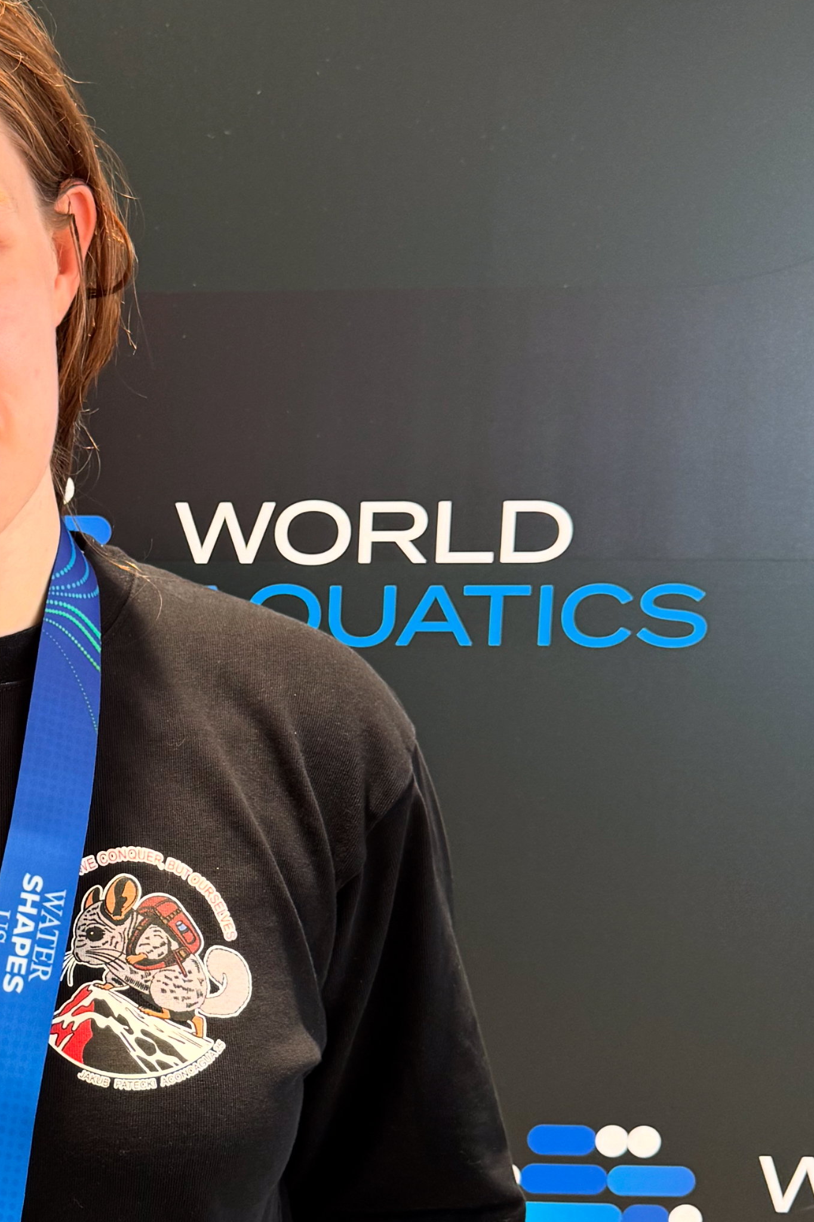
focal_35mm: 50
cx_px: 1
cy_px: 787
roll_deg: -1.1
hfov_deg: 25.6
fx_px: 1696
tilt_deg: -9.0
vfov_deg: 39.3
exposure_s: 1/50
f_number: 1.78
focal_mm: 6.76
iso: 200
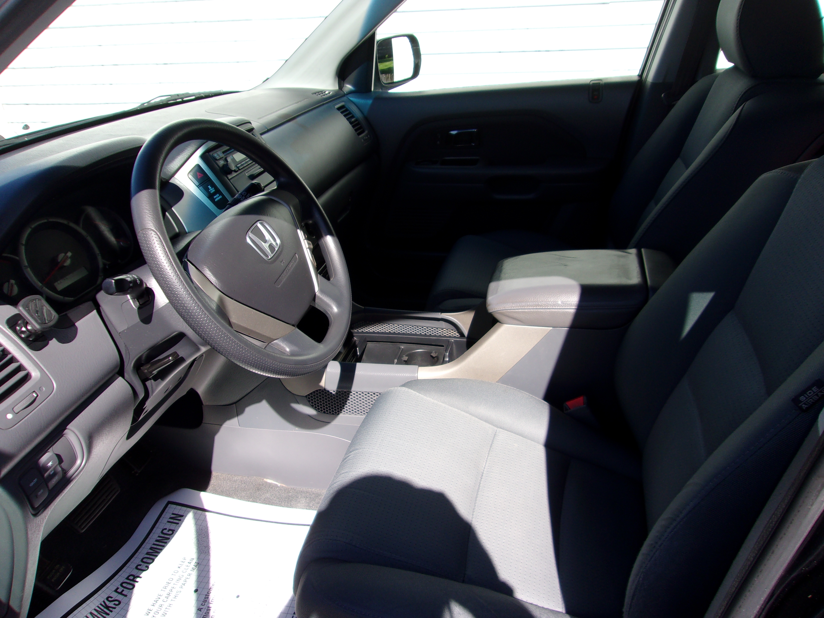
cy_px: 309
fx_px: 643
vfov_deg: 51.4
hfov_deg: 65.3
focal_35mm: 27
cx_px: 412
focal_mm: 4.9
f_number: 3
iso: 80
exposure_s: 1/400
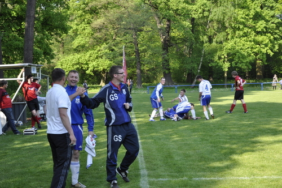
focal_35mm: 69
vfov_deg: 19.7
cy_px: 94
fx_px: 540
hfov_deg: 29.3
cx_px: 141
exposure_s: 1/160
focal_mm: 46
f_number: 6.3
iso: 200
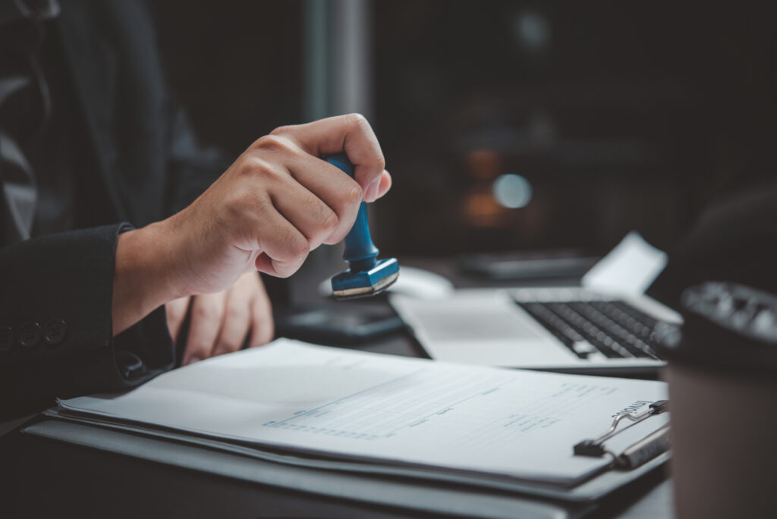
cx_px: 388
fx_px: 1296
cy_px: 260
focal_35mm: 60
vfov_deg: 22.7
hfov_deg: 33.4
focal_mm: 60
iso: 200
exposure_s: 1/60
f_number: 3
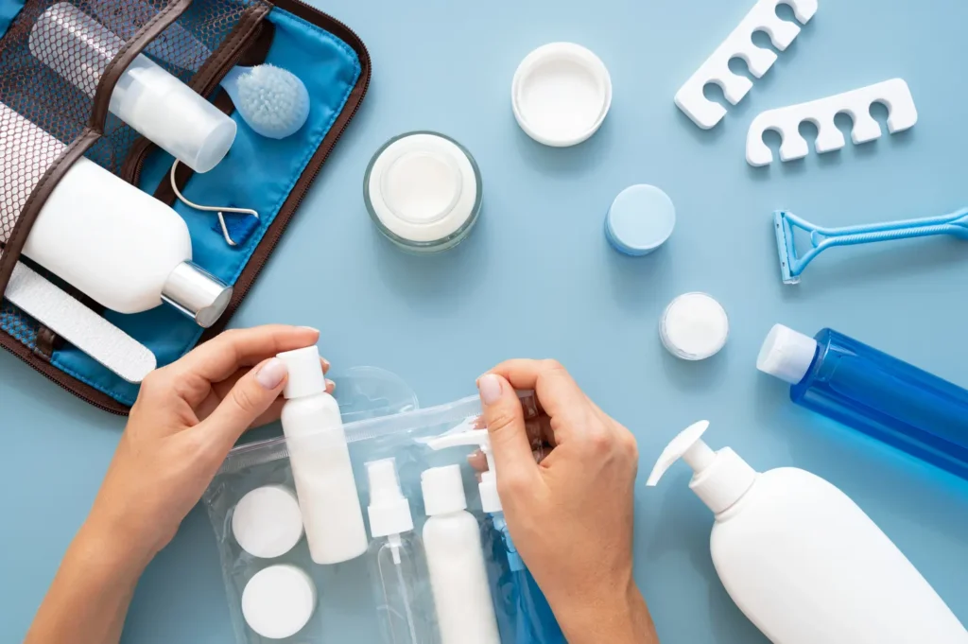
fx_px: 1075
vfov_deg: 33.3
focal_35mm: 40
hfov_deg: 48.5
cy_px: 322
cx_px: 484
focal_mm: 40
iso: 160
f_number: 6.3
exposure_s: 1/160
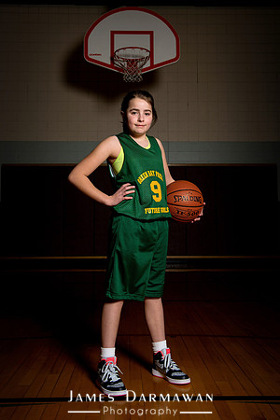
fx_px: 420
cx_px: 140
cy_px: 210
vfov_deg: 53.1
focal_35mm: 36
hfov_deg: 36.9
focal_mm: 36
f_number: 8
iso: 100
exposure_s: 1/200
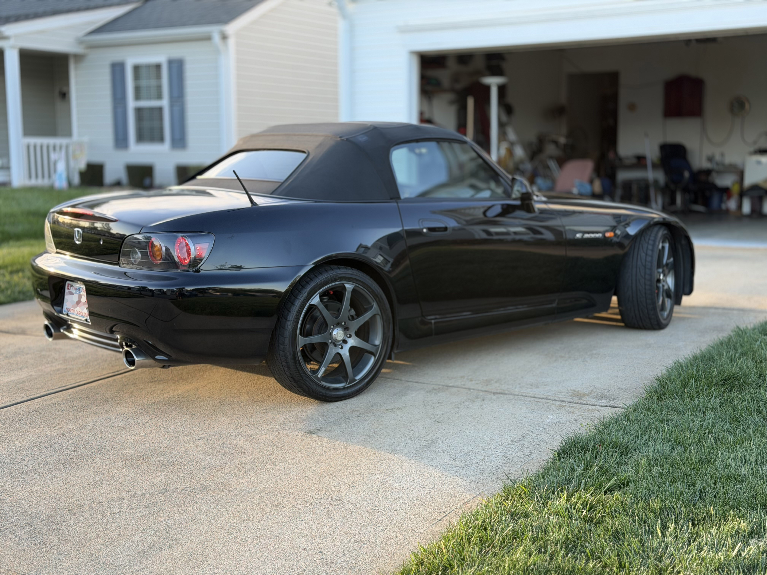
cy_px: 288
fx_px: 1064
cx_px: 384
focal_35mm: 48
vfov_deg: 30.3
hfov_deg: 39.7
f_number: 1.78
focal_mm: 6.76
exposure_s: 1/279
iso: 64
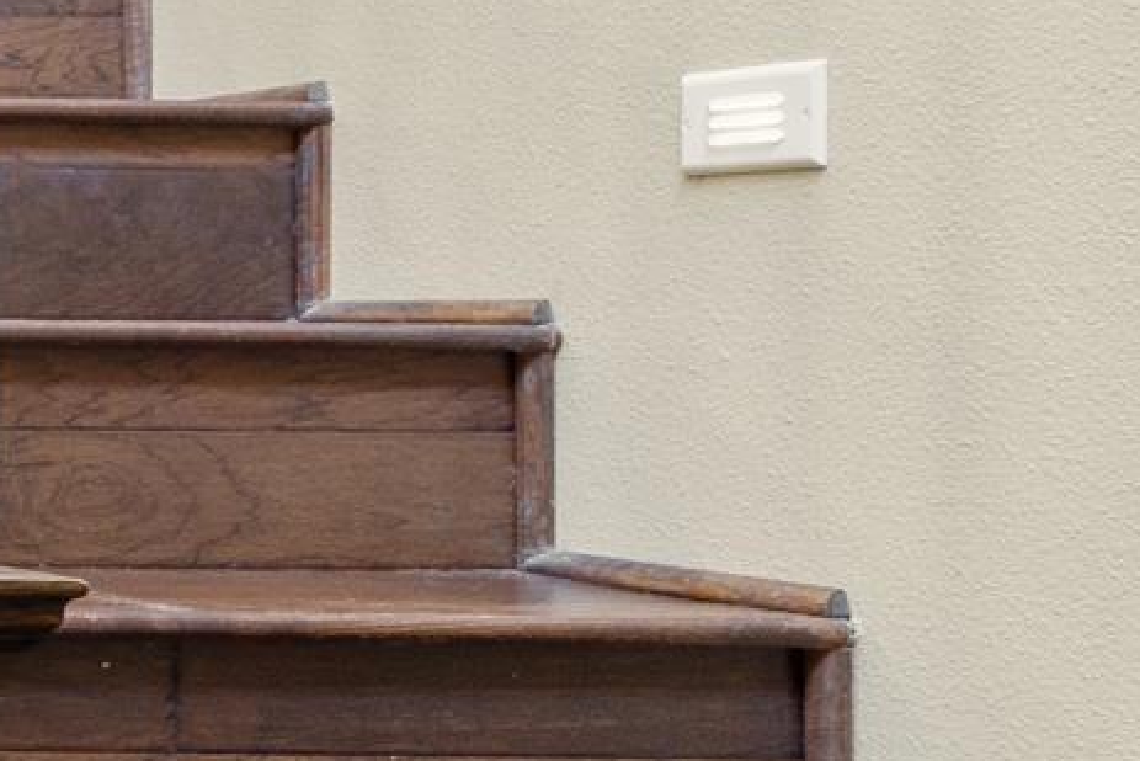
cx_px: -1433
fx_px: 2566
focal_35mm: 81
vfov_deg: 16.7
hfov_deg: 15.9
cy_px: 149
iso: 200
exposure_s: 3.2
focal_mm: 10
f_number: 9
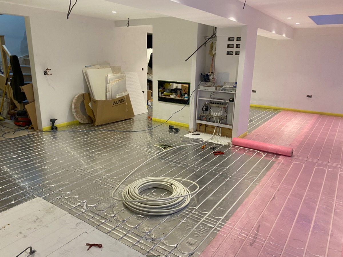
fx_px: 258
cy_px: 128
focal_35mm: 26
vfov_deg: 53.1
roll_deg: -1.6
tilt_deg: -15.5
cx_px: 172
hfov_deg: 67.3
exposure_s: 1/50
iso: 125
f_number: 1.8
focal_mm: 4.25
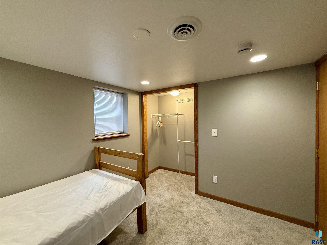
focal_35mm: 14
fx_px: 132
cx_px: 164
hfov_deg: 102.1
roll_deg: +0.8
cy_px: 122
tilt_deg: -0.2
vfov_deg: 85.7
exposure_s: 1/60
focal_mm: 2.22
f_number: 2.2
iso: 250
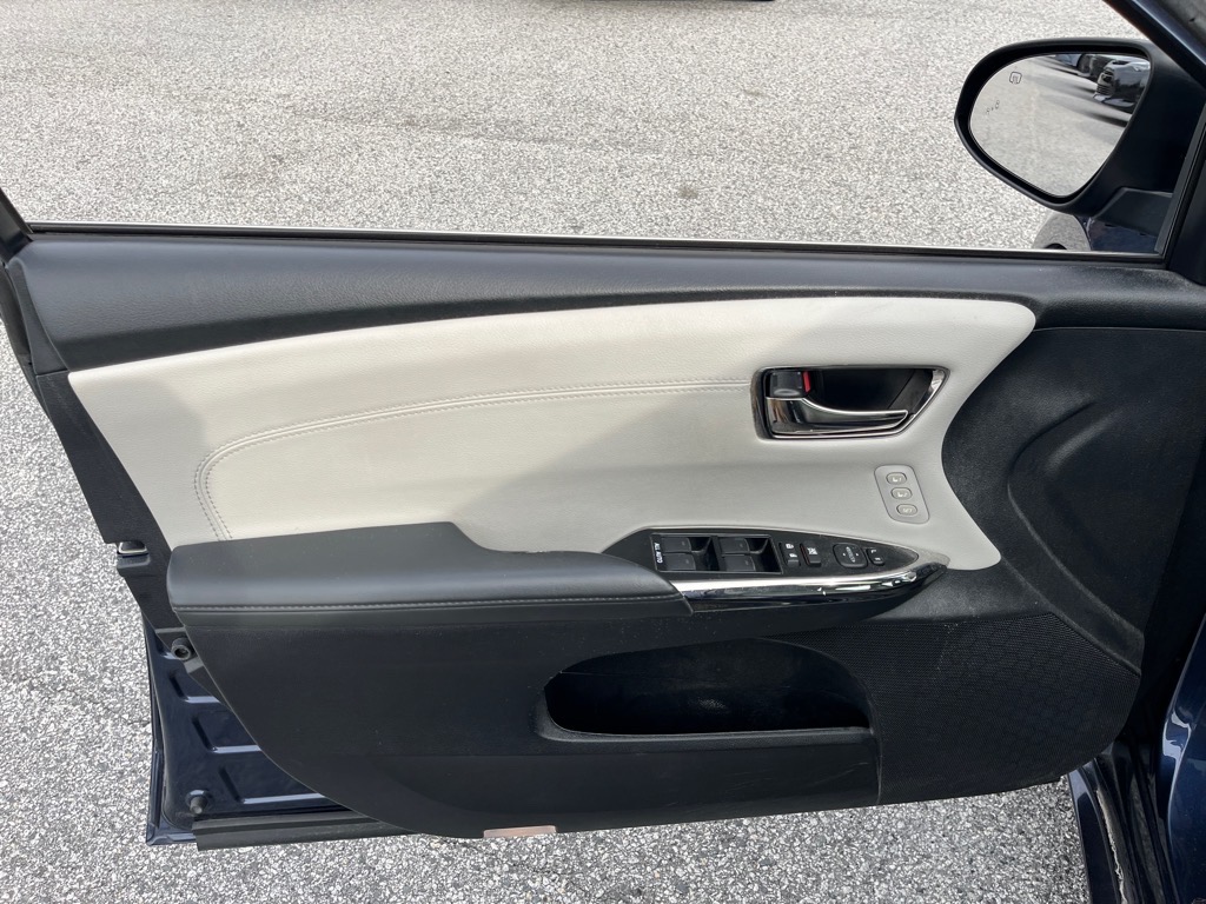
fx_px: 906
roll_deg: +2.7
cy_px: 452
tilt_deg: -35.7
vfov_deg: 53.1
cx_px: 603
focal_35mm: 26
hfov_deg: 67.3
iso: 50
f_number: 1.6
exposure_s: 1/864
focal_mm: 5.1
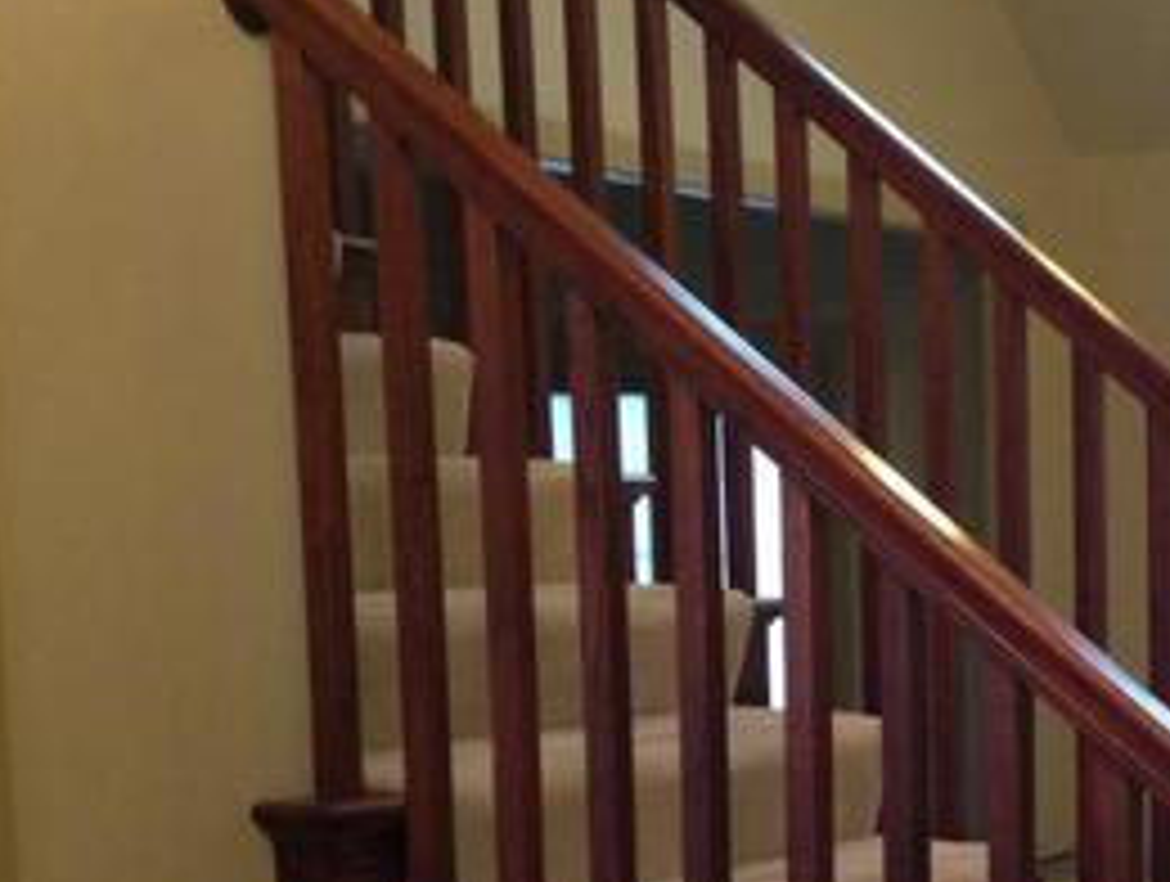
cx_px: 1240
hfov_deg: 22.9
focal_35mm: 81
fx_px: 2743
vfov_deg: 17.8
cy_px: 878
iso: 200
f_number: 2.4
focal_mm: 4.13
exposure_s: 1/20
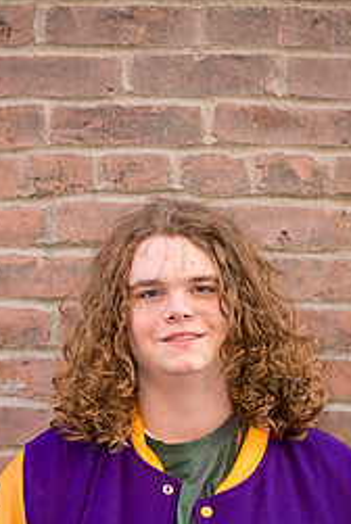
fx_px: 2742
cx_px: 146
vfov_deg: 10.9
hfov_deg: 7.3
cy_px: 447
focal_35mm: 188
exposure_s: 1/400
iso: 640
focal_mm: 105
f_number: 4.5
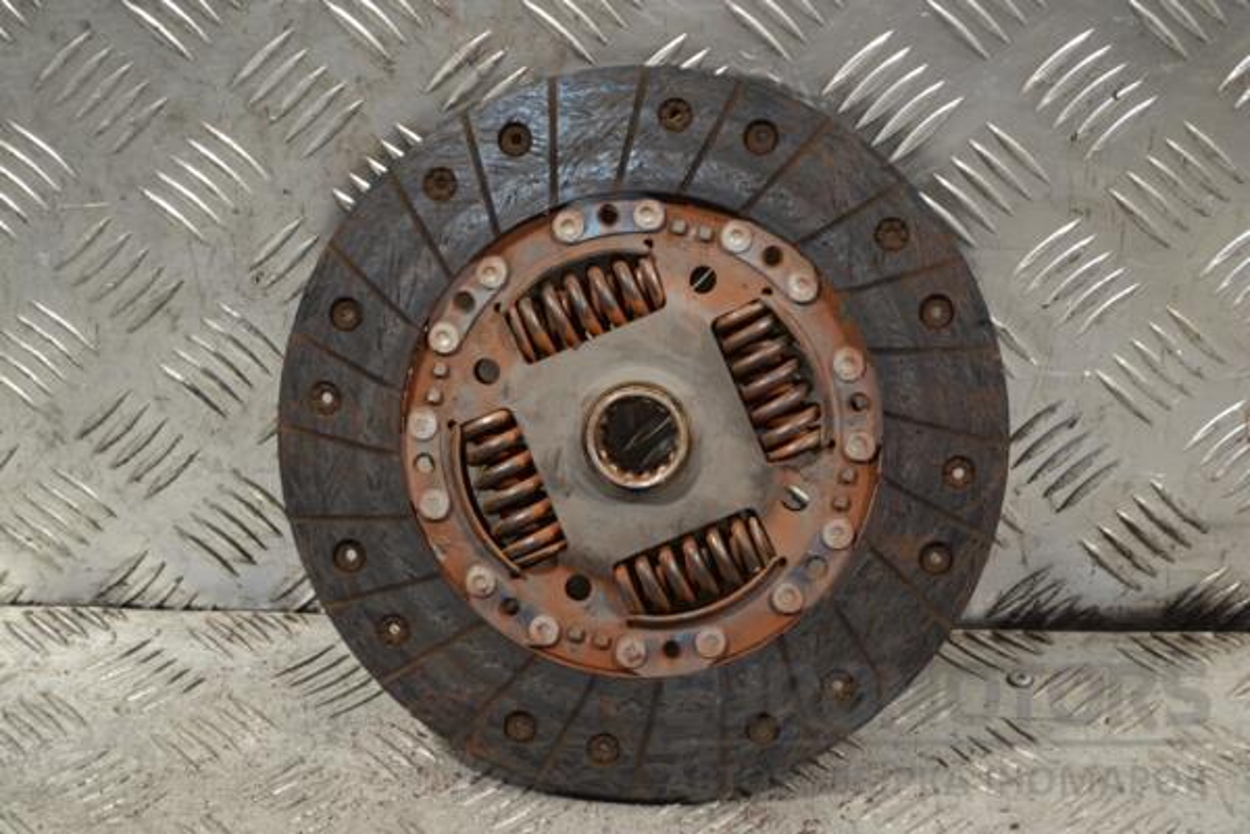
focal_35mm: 78
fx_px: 2708
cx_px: 625
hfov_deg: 26.0
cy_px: 417
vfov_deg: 17.5
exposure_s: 1/30
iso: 360
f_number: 5.6
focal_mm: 52
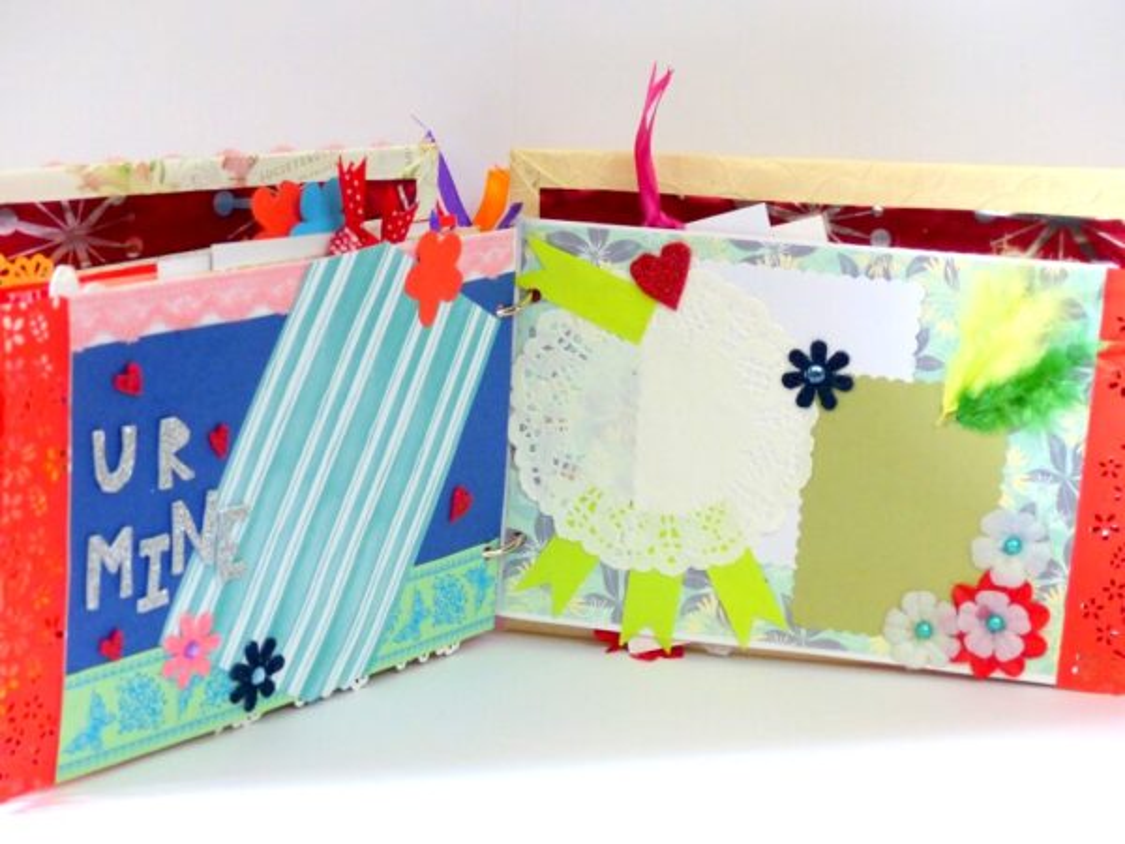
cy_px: 422
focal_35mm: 69
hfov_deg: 28.2
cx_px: 562
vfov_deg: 21.3
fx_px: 2242
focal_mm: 12.5
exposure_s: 1/60
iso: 400
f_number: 2.8
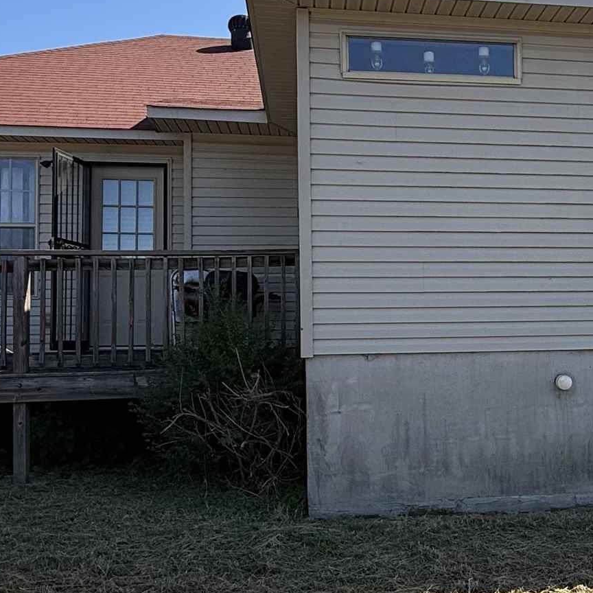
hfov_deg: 37.0
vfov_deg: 38.3
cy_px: 300
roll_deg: +1.9
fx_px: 853
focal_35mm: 44
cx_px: 474
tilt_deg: +4.9
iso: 50
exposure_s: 1/701
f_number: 2.2
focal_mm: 2.22
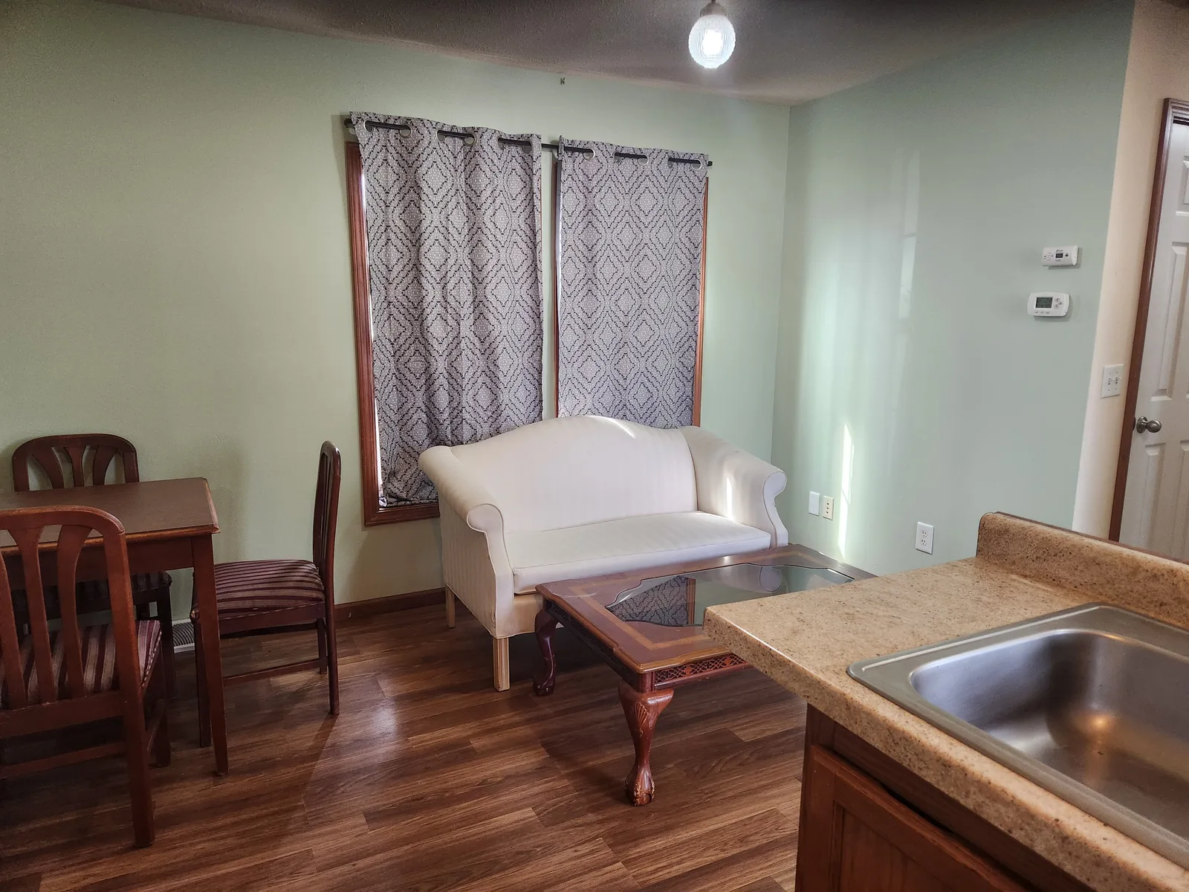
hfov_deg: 73.9
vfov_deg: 58.9
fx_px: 790
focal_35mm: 23
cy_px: 446
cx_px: 594
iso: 250
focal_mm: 5.4
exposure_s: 1/120
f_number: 1.8
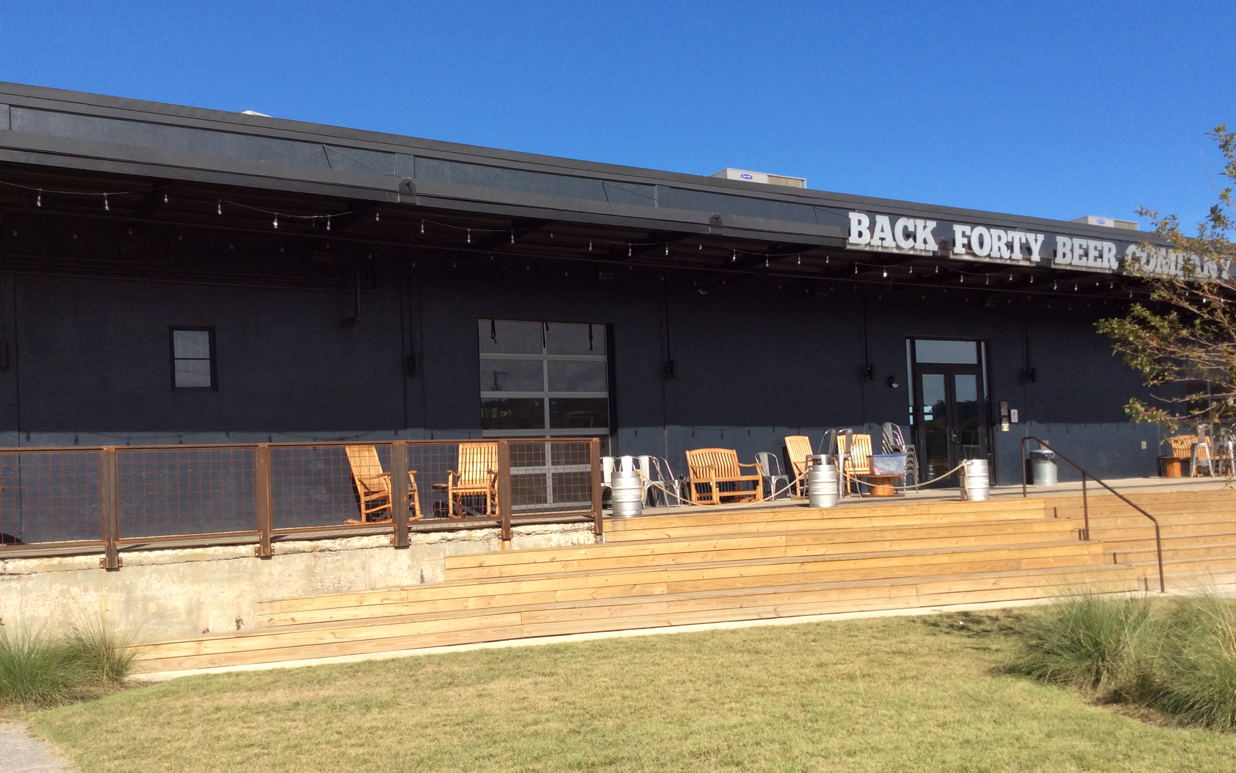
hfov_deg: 56.7
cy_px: 443
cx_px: 619
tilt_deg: +2.7
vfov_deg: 37.2
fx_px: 1145
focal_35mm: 34
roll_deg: +3.3
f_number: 2.4
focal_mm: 3.3
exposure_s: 1/1244
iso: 32
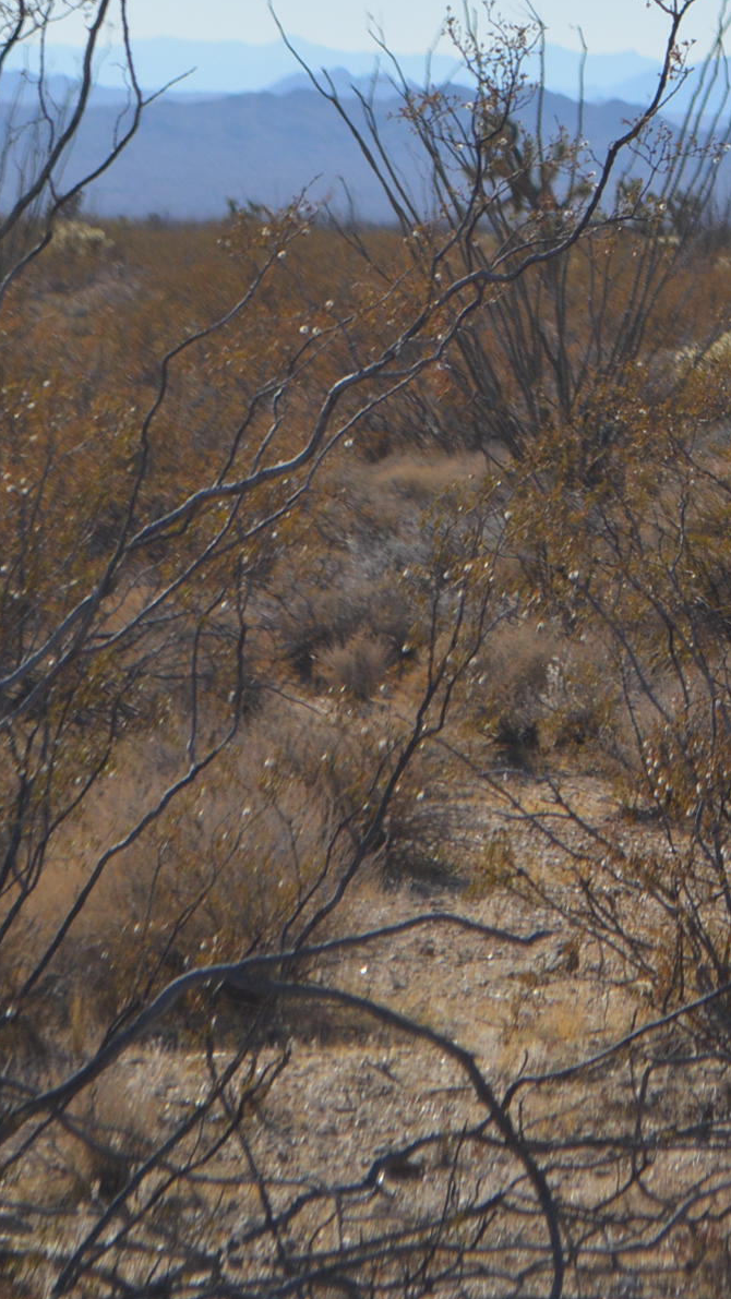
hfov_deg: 5.5
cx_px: 1225
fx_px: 7488
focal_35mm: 217
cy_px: 326
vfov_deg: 9.9
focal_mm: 55
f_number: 7.1
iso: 400
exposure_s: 1/2000
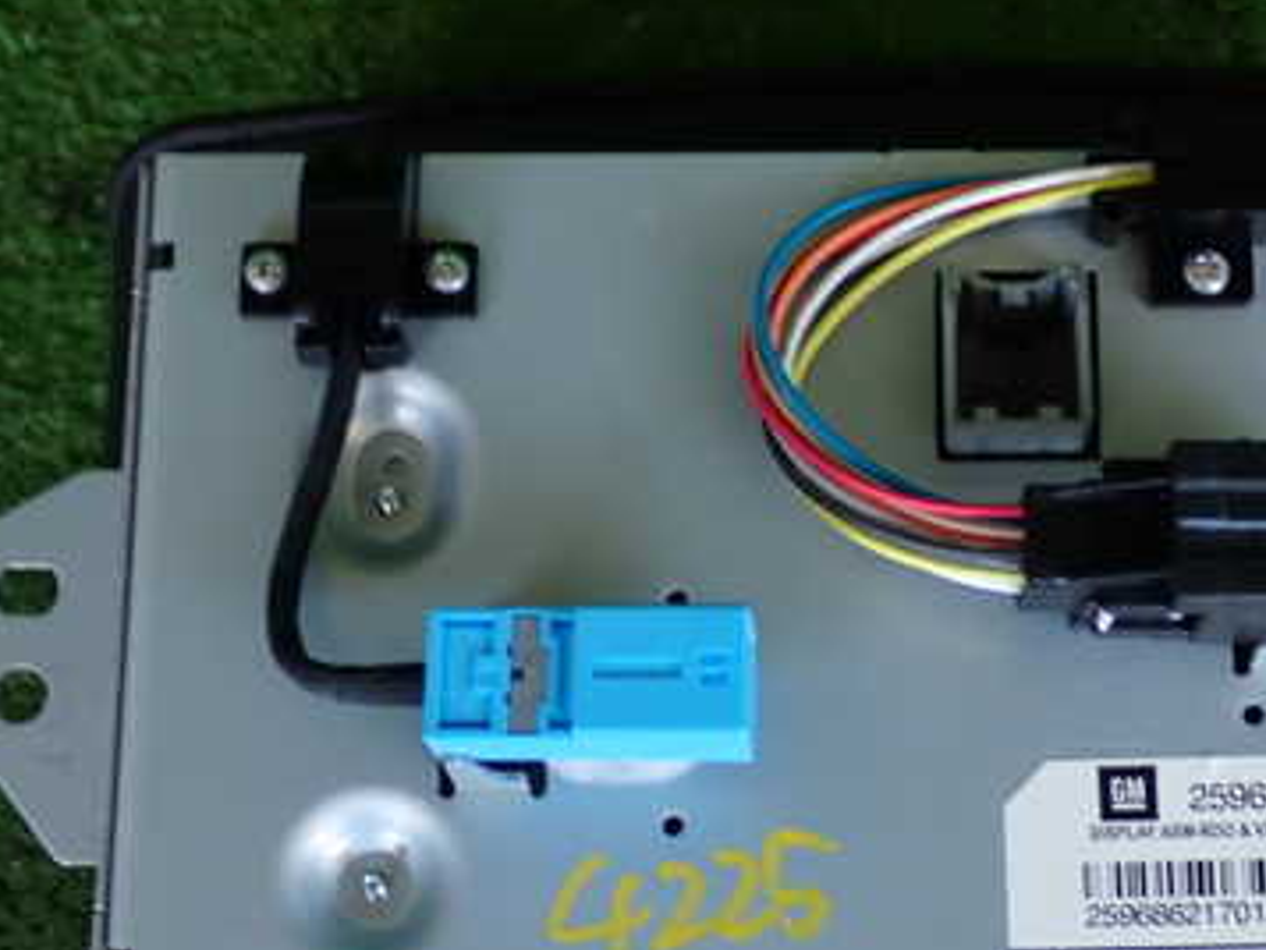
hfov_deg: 24.5
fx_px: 2890
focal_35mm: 79
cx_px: 918
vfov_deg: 18.6
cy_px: 695
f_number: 3.1
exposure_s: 1/60
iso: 200
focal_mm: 8.4
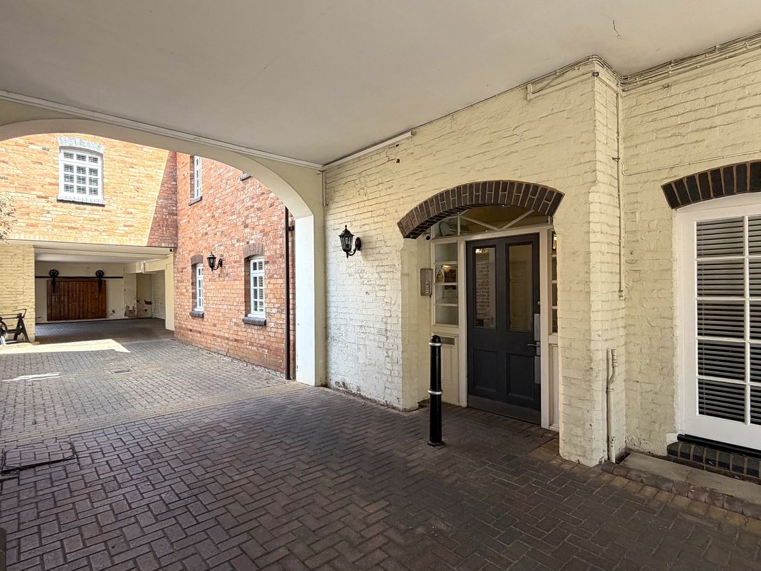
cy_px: 286
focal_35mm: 14
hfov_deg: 102.1
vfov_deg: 85.7
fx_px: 308
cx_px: 380
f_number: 2.2
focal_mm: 2.22
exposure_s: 1/260
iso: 50
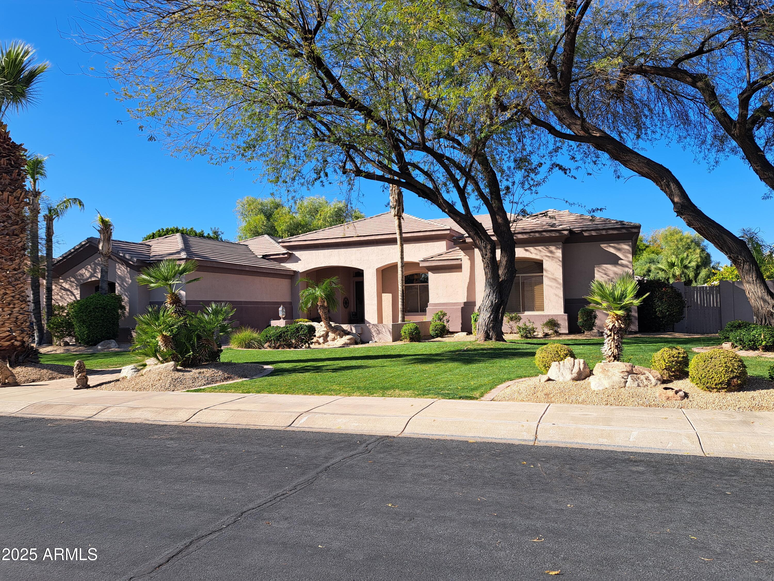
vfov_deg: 56.8
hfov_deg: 71.6
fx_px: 537
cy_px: 290
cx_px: 387
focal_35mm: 24
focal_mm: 5.23
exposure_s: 1/690
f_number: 1.8
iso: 50
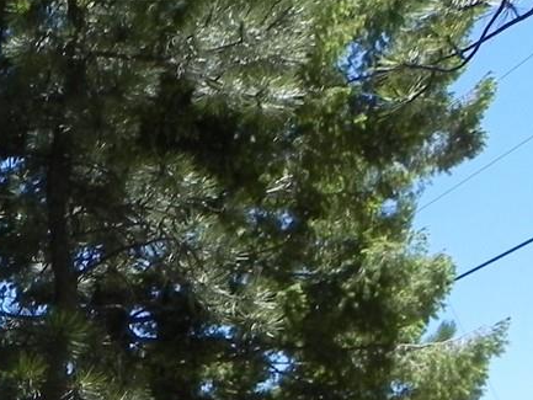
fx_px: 1479
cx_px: -387
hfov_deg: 17.2
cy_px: 735
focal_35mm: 96
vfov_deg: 13.7
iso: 160
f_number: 6.3
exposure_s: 1/256
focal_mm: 4.6
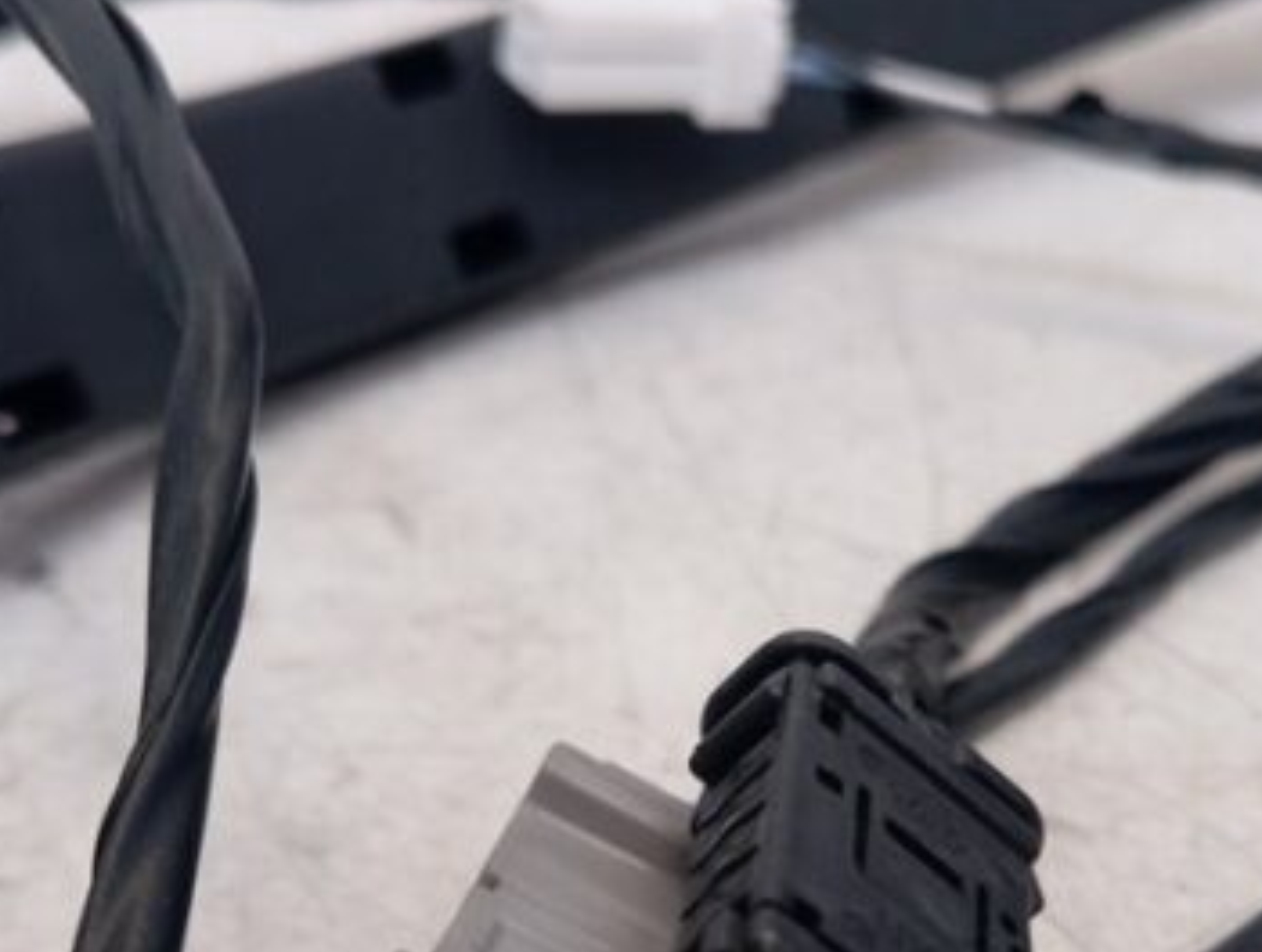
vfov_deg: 25.6
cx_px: 833
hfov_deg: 34.0
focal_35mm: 56
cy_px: 810
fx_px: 2046
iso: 295
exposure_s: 1/33.3
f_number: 1.8
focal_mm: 4.22
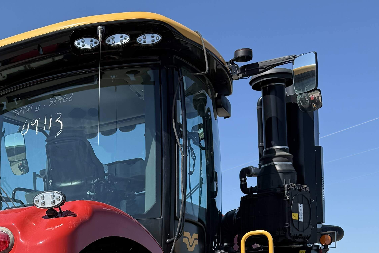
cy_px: 318
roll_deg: +1.0
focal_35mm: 63
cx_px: 79
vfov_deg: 20.0
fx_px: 663
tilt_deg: +2.4
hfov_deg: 31.1
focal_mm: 6.76
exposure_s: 1/2907
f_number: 1.78
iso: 80
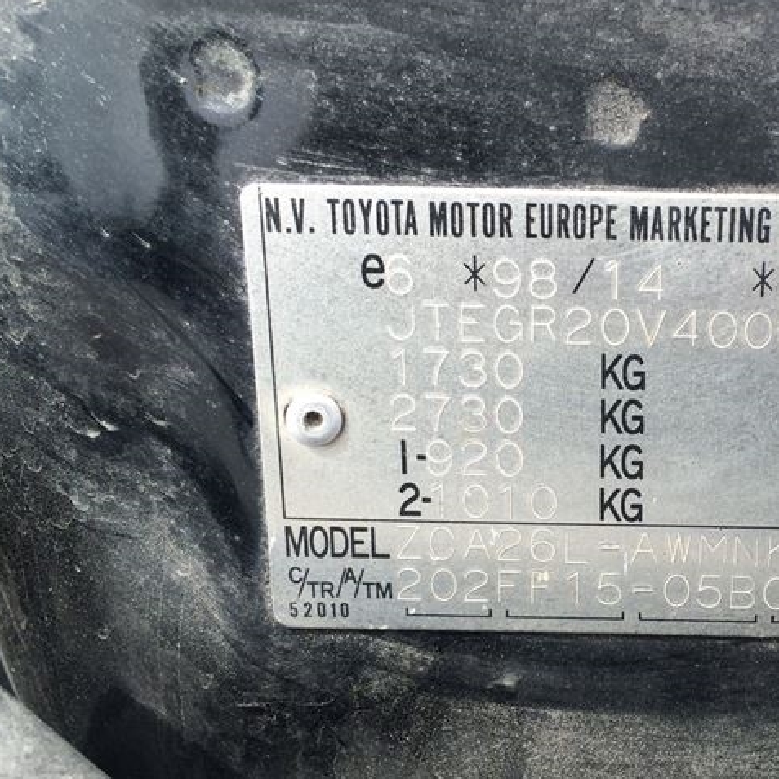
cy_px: 408
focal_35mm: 43
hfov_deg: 37.6
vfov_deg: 39.2
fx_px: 1095
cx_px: 637
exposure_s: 1/427
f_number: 2.2
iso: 32
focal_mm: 4.15
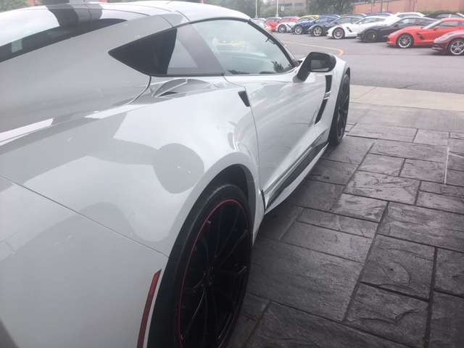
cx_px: 232
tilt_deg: -21.1
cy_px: 174
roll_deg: +2.3
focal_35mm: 29
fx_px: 389
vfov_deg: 48.2
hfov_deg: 61.7
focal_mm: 4.15
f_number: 2.2
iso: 25
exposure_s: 1/427
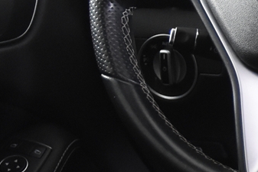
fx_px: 1226
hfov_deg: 11.0
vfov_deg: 8.0
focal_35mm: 171
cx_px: 498
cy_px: 168
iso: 1800
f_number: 2.8
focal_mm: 20
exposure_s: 1/30
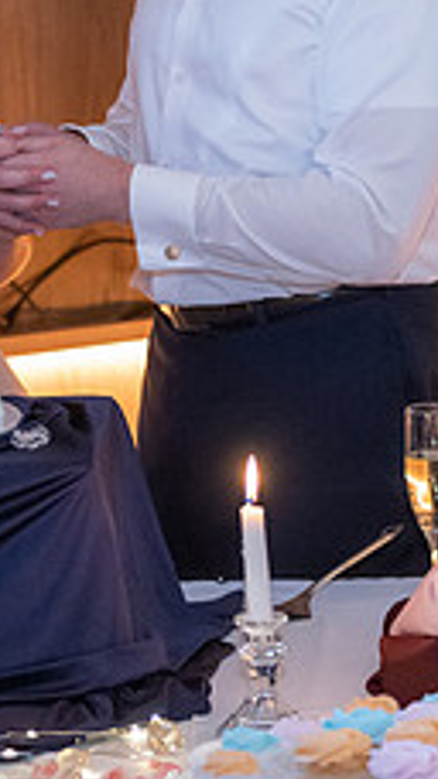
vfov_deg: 13.0
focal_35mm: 165
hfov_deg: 7.3
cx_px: 92
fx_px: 3412
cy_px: 155
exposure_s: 1/200
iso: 2500
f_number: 2.8
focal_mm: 62
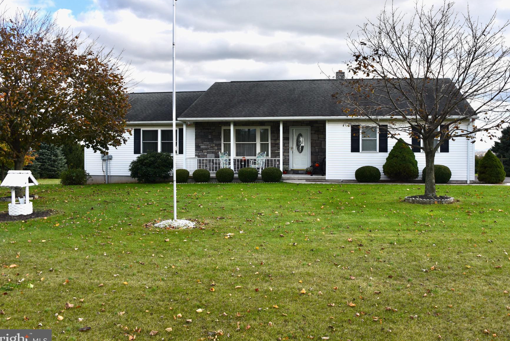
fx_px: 468
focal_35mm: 33
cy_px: 150
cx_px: 287
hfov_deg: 57.0
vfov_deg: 39.9
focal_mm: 28
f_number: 8
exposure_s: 1/250
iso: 200
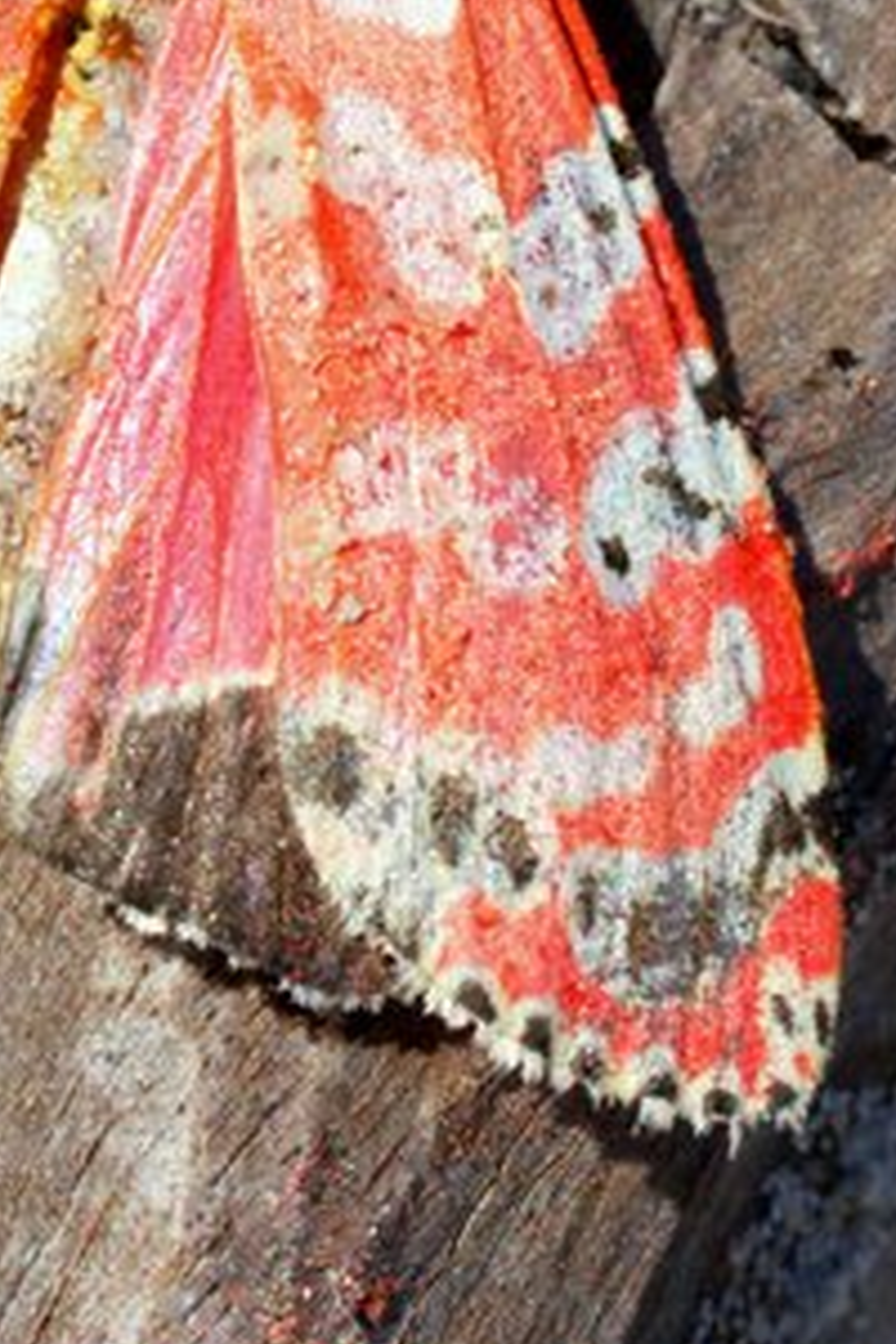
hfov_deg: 9.1
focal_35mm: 150
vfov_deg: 13.6
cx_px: 103
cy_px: 175
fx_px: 5600
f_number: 18
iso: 400
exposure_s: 1/250
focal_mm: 50
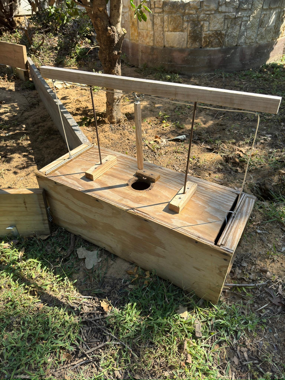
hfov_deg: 56.8
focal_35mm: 24
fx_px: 263
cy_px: 190
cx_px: 142
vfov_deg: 71.6
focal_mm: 6.76
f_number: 1.78
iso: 100
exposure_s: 1/2049
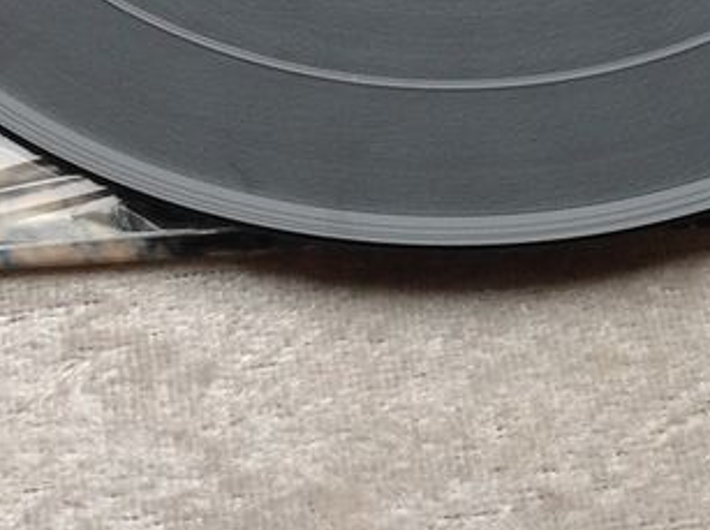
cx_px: 472
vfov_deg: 12.2
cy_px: -309
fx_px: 2334
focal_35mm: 114
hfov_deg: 17.3
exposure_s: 1/40
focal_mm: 4.28
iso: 50
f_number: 2.4
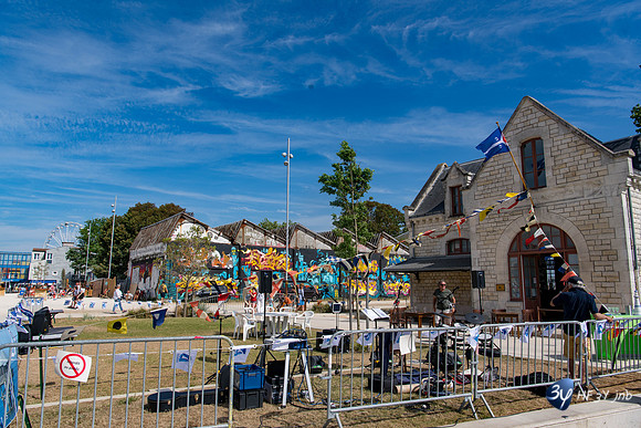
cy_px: 214
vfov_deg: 53.2
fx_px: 427
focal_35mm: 24
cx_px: 320
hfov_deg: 73.7
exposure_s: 1/320
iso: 64
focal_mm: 24
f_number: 10
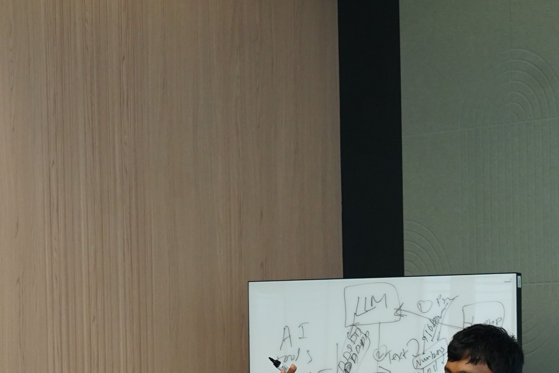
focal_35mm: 130
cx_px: 559
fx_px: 2018
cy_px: 488
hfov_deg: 15.5
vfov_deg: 10.3
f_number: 5.6
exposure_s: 1/160
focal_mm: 44
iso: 1600
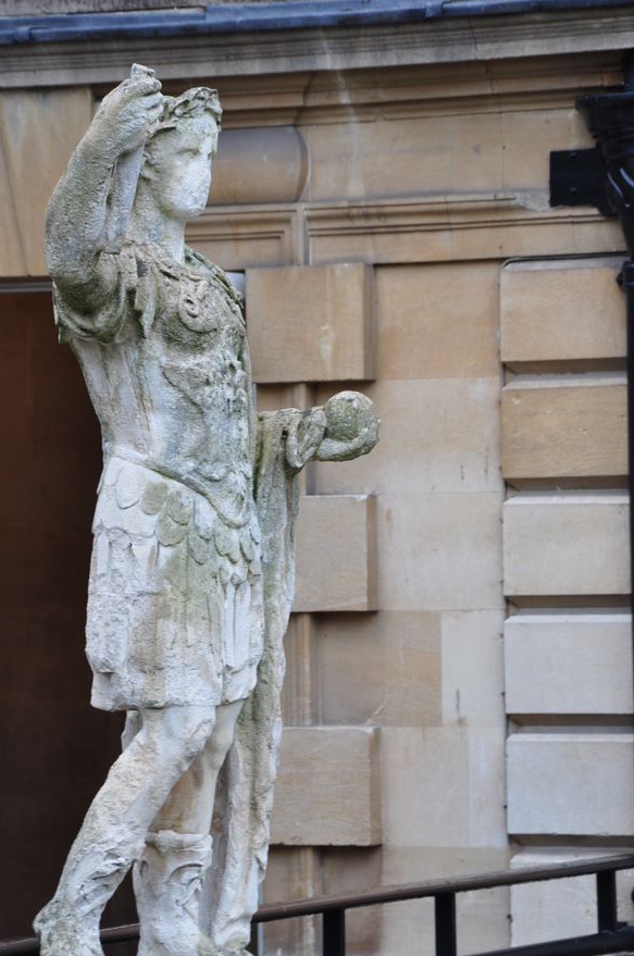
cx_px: 307
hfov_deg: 7.5
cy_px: 491
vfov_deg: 11.2
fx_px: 4867
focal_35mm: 184
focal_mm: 105
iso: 400
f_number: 7.1
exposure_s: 1/40
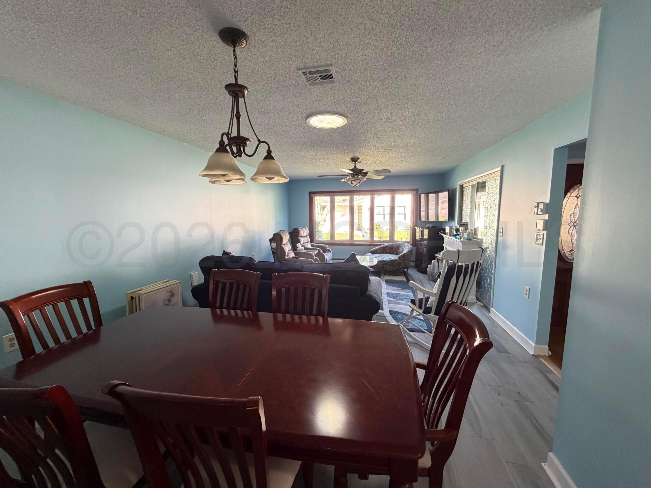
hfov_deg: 102.1
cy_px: 244
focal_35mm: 14
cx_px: 326
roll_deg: -0.1
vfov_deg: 85.7
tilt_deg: -6.7
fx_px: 263
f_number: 2.2
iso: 320
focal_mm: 2.22
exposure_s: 1/63
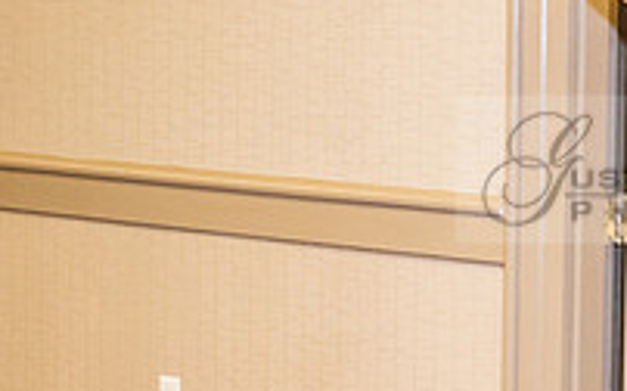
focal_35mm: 161
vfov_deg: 8.1
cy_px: 169
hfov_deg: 12.7
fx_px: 2750
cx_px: 726
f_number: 2.8
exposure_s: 1/125
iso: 1600
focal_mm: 55
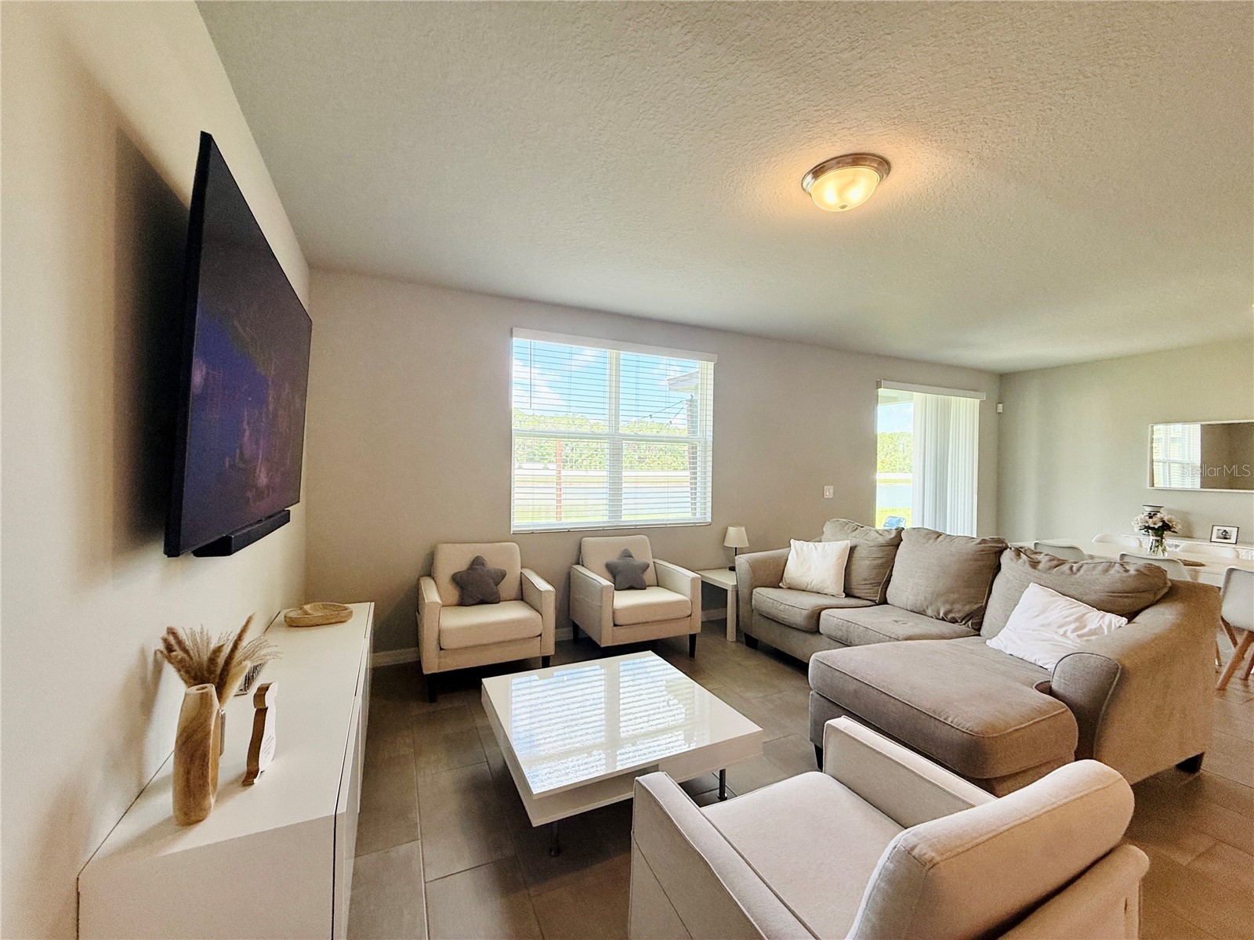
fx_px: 507
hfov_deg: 102.1
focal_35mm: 14
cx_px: 627
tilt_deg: -0.2
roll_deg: -1.2
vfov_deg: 85.7
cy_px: 470
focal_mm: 2.22
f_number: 2.2
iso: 64
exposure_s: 1/120
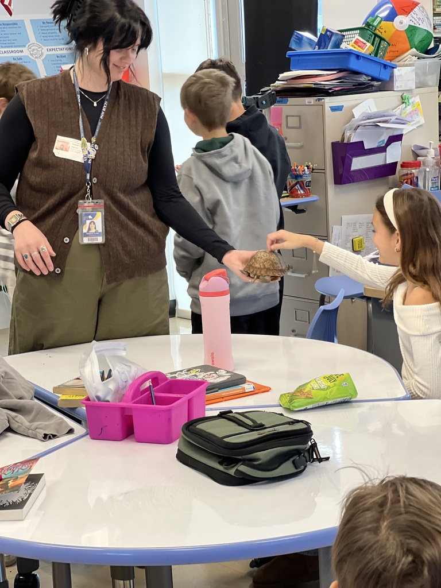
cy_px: 294
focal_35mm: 77
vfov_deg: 25.3
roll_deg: +2.7
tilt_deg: -9.9
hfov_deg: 19.1
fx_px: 1308
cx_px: 220
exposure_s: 1/40
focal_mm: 9
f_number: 2.8
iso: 160
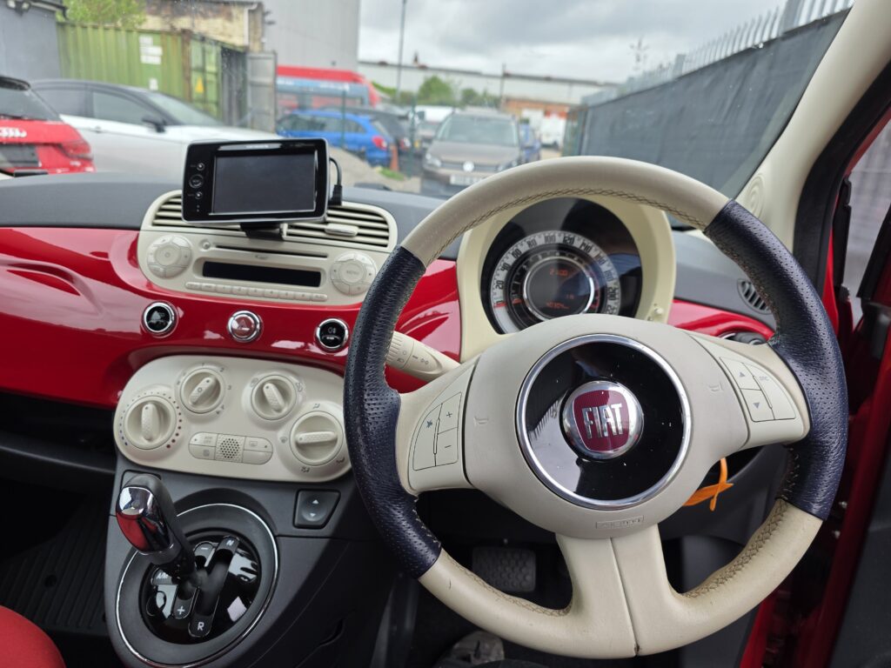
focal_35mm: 23
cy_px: 334
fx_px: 592
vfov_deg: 58.9
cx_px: 446
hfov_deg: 73.9
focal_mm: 6.3
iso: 80
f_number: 1.7
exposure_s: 1/1343
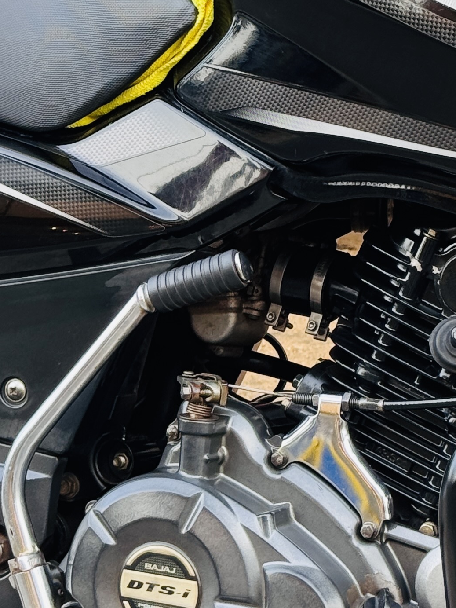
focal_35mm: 140
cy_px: 186
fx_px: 2458
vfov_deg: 14.1
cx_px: 255
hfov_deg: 10.6
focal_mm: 6.76
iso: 80
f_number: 1.78
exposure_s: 1/129
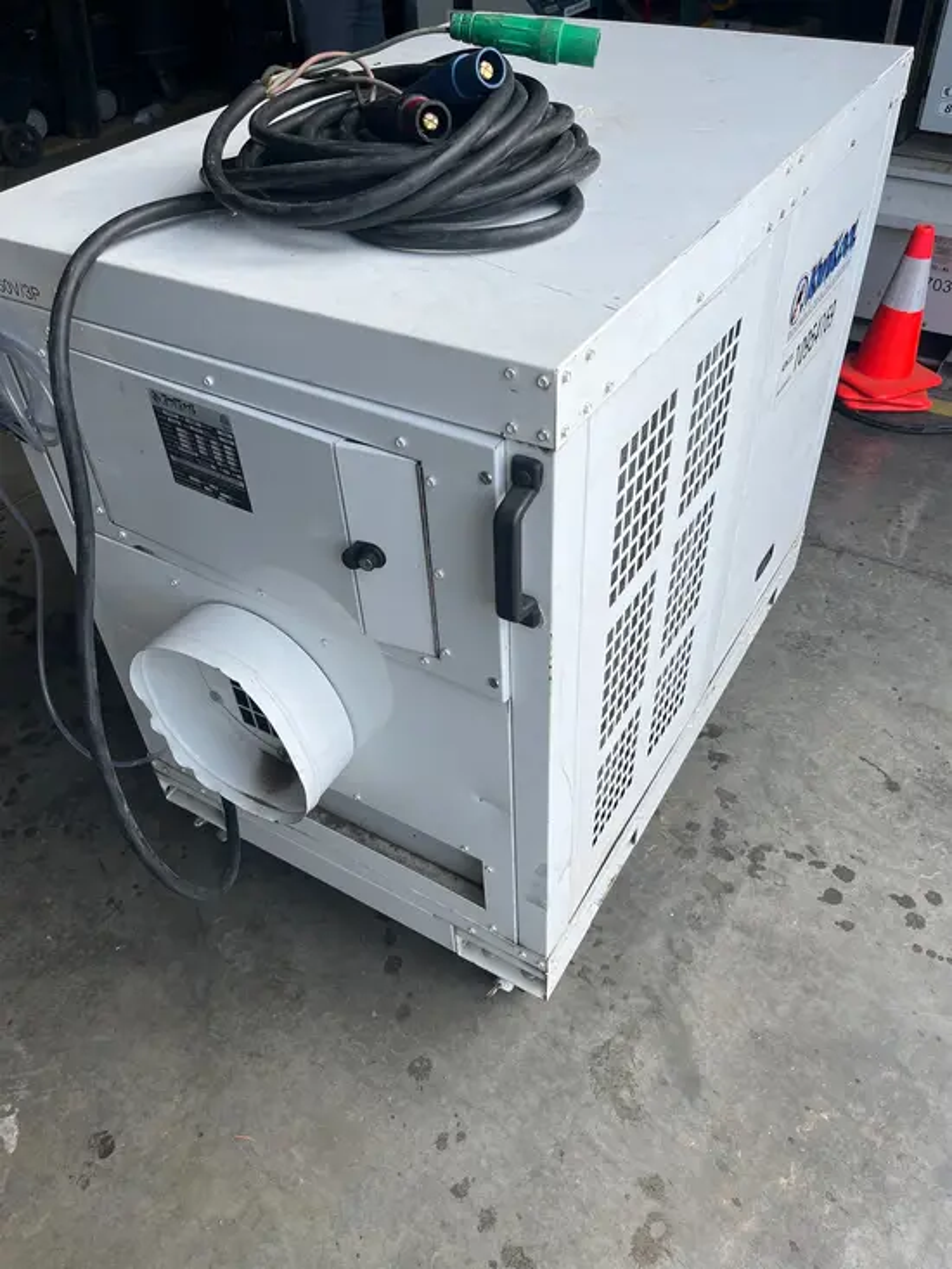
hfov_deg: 53.1
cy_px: 634
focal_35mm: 26
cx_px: 476
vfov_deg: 67.3
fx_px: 953
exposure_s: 1/1028
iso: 50
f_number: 1.6
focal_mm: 5.1
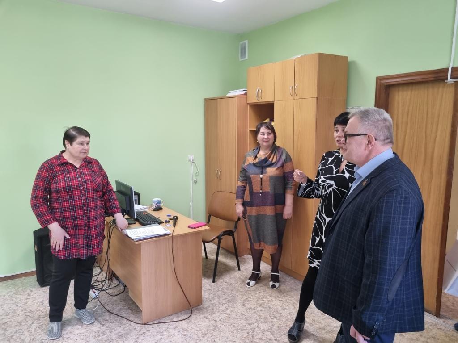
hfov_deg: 67.3
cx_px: 229
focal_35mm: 26
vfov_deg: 53.1
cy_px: 172
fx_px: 344
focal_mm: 5.4
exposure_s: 1/100
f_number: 1.8
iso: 250
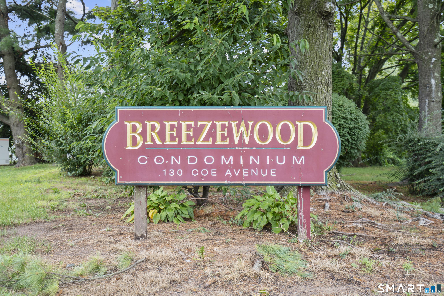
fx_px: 432
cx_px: 222
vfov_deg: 37.9
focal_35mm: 35
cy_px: 148
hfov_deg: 54.4
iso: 250
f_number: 4
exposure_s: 1/160
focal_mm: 35
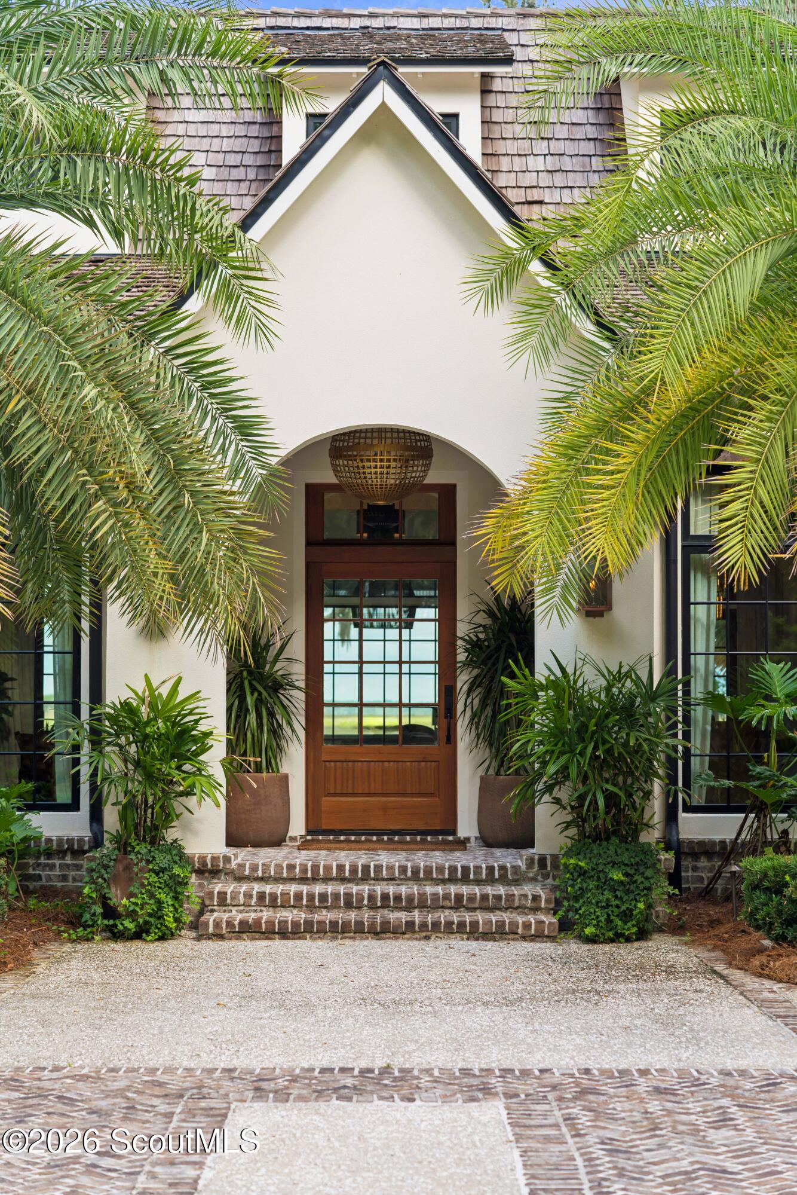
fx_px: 2389
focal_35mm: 72
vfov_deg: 28.1
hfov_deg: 18.9
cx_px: 398
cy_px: 598
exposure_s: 1/400
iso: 250
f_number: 4
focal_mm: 72
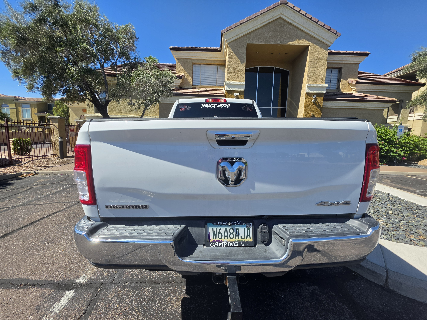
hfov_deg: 106.2
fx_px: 160
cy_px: 160
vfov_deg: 89.9
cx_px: 214
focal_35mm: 13
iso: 32
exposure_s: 1/1376
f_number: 1.9
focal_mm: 2.2
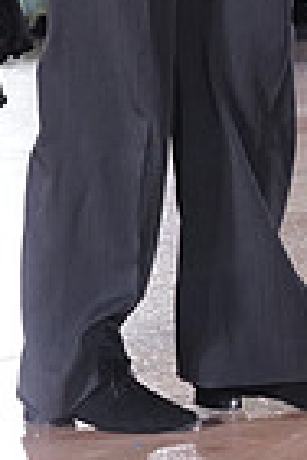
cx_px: 77
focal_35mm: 287
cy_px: -147
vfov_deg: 7.1
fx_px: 3671
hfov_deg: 4.8
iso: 2500
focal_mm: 70
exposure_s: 1/400
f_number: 4
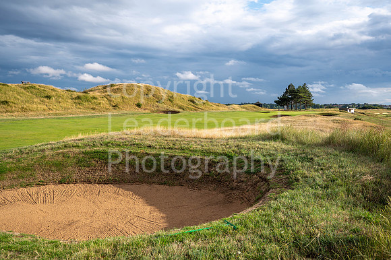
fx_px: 364
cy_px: 130
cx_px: 196
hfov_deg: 56.5
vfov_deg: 39.4
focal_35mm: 34
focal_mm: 33.5
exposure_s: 1/1000
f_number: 4.5
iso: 100
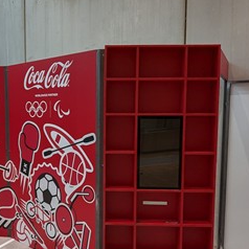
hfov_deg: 43.4
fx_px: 309
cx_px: 87
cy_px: 141
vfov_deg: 43.8
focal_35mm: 38
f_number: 2.2
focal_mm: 2.35
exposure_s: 1/100
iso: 42
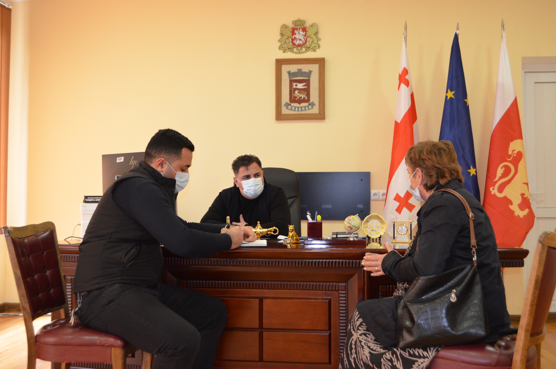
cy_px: 184
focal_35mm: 36
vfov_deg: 36.7
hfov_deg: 53.2
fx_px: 555
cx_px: 278
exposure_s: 1/60
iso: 1800
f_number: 4
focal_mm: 24
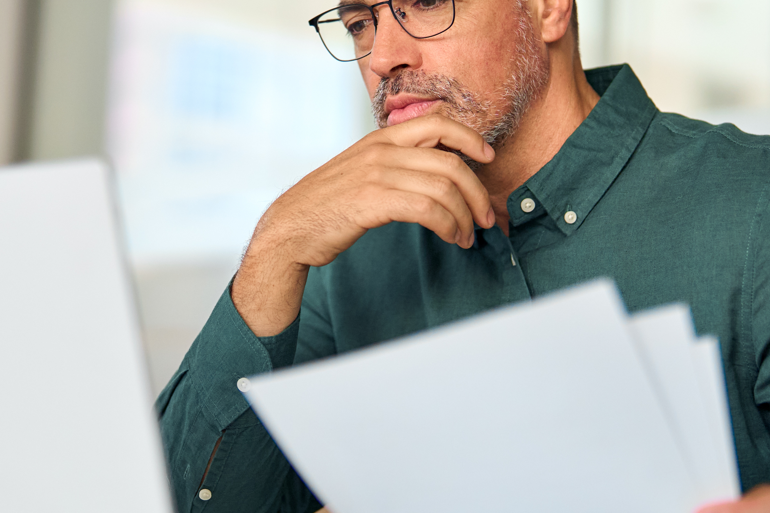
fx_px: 2481
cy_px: 197
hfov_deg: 17.6
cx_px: 245
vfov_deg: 11.8
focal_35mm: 116
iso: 800
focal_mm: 50
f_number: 1.2
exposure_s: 1/3200
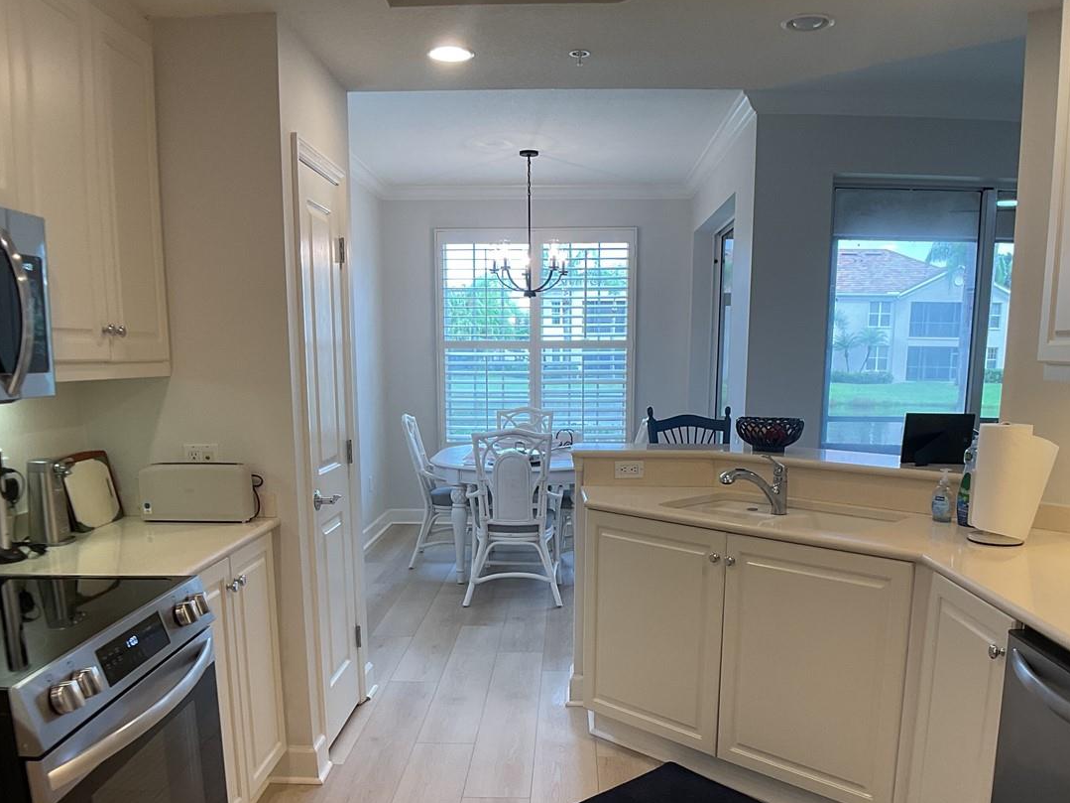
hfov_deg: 43.8
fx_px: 1329
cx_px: 551
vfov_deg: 33.1
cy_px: 567
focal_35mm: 43
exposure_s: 1/60
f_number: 1.8
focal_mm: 3
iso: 40
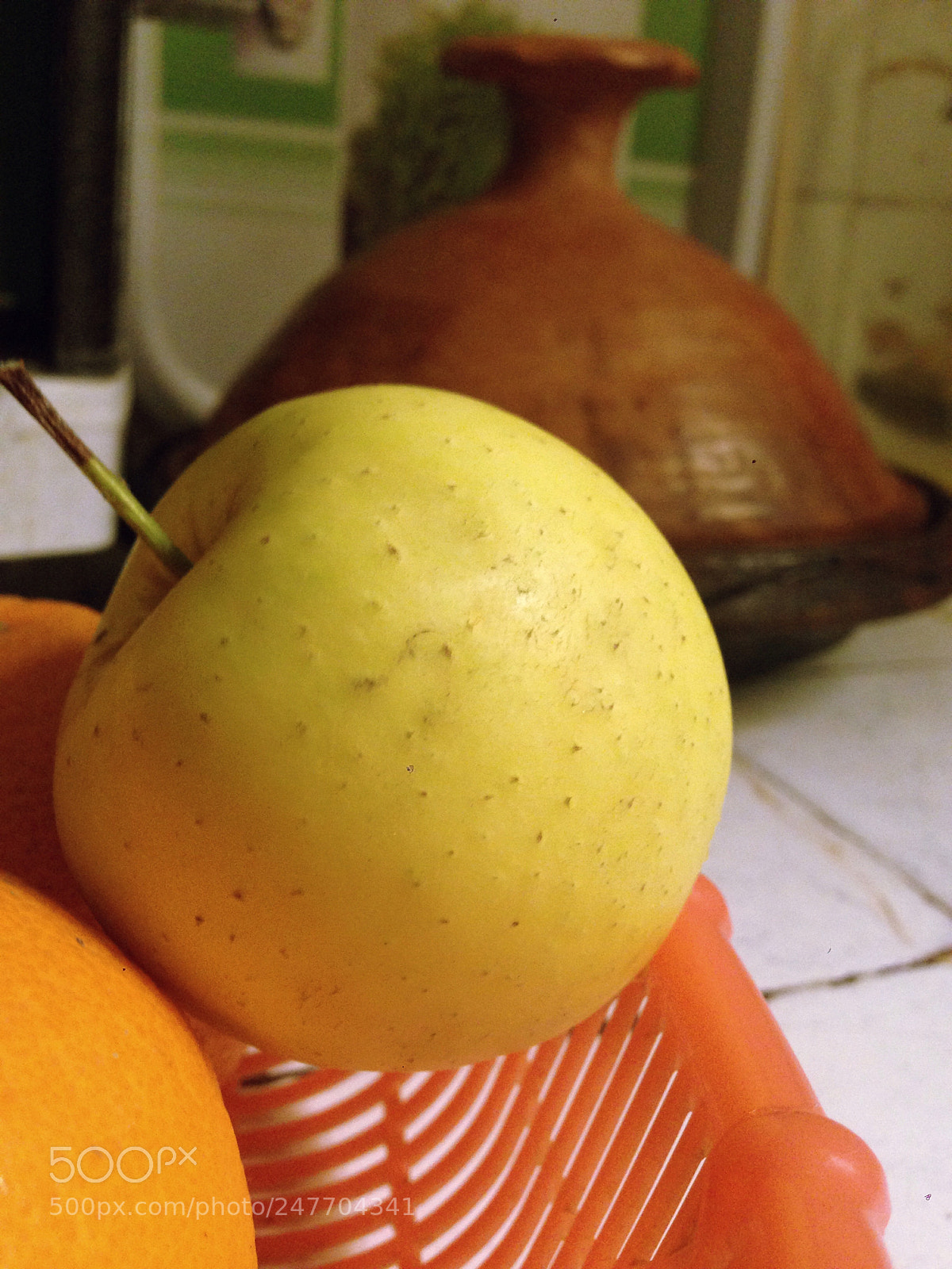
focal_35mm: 33
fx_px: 1210
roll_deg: -4.9
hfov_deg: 42.9
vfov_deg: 55.4
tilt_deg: -15.6
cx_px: 476
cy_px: 634
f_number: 2.4
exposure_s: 1/20
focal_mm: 4.12
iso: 250
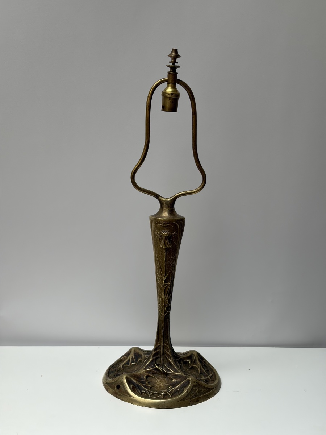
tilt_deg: -10.5
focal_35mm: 52
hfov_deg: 28.0
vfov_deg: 36.8
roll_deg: -1.1
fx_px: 653
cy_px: 218
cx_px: 163
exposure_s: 1/171
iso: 25
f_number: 1.6
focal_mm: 5.96
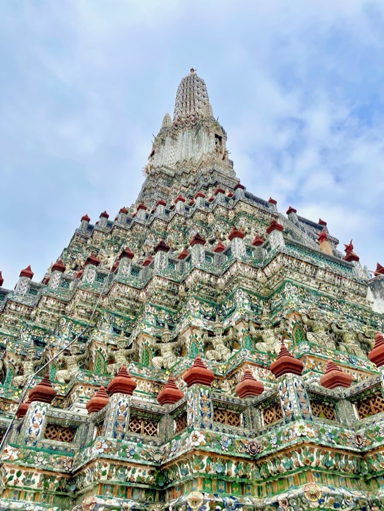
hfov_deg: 53.1
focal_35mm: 26
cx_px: 192
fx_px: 384
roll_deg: +0.7
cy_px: 256
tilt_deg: +42.2
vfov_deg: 67.3
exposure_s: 1/9804
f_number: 1.6
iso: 32
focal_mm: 4.2
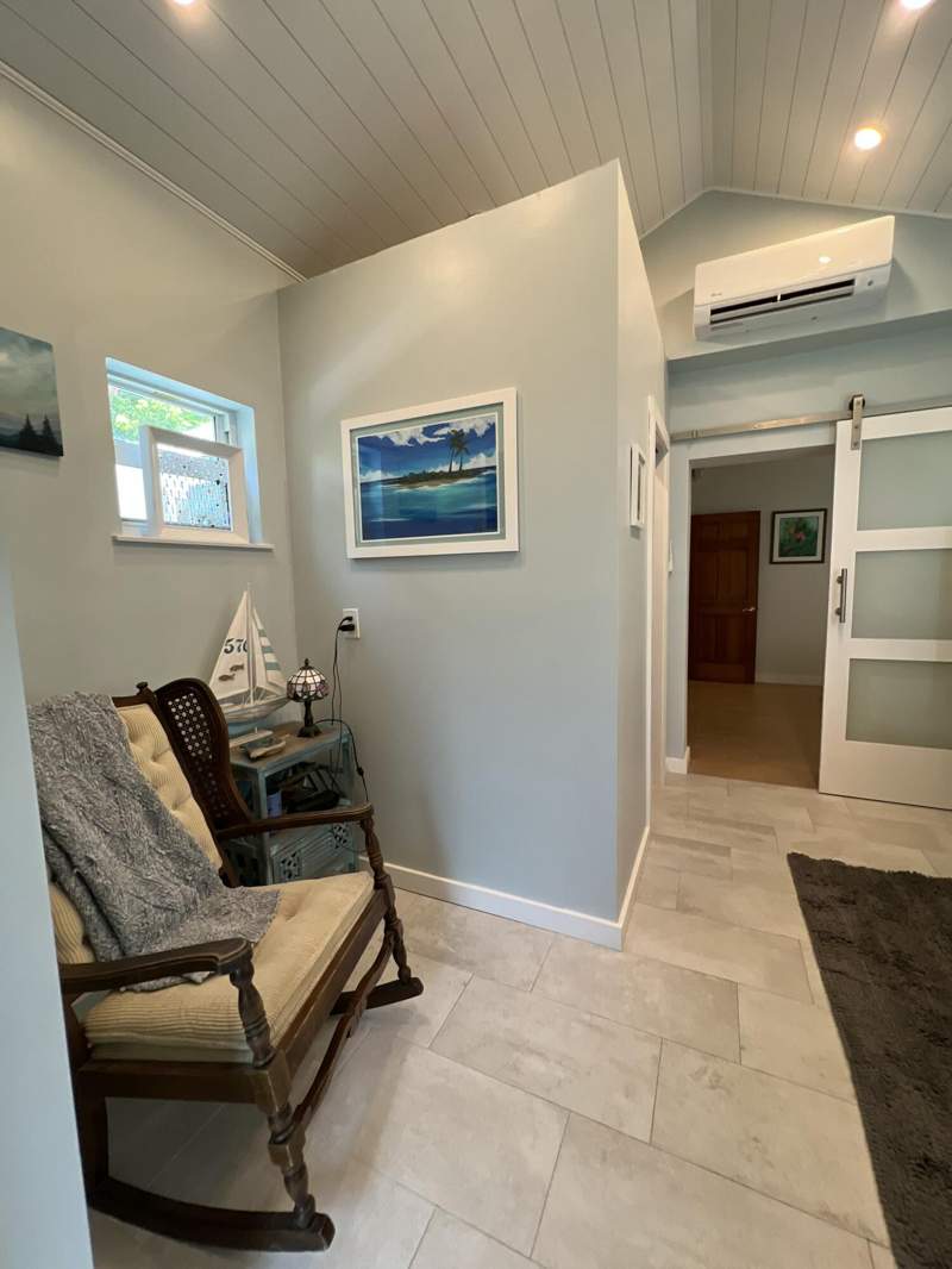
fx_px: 477
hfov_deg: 89.9
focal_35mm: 13
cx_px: 476
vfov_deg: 106.2
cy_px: 634
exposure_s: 1/120
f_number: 1.8
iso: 160
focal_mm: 1.57
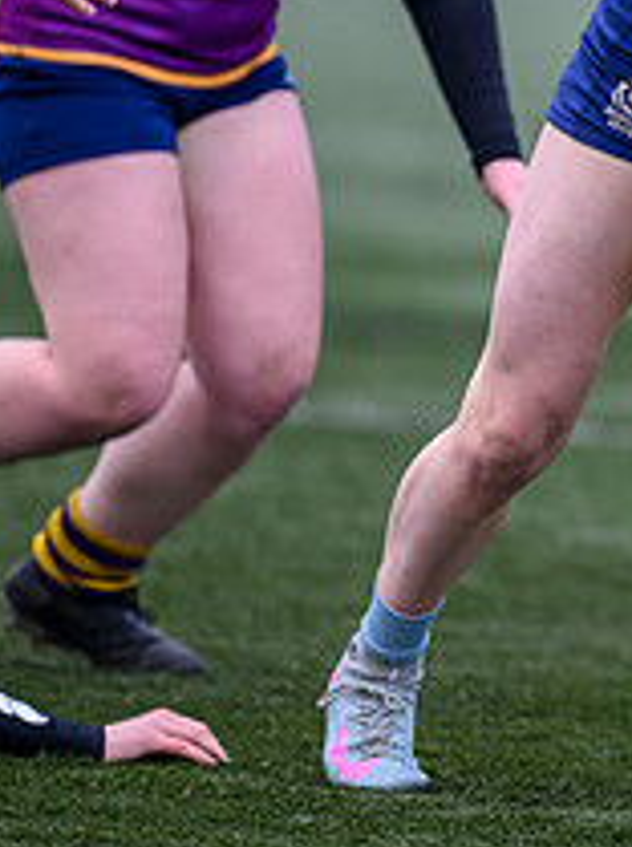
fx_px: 26128
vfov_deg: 1.9
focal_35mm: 1070
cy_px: 83
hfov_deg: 1.4
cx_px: 1102
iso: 640
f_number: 3.5
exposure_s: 1/1600
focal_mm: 400
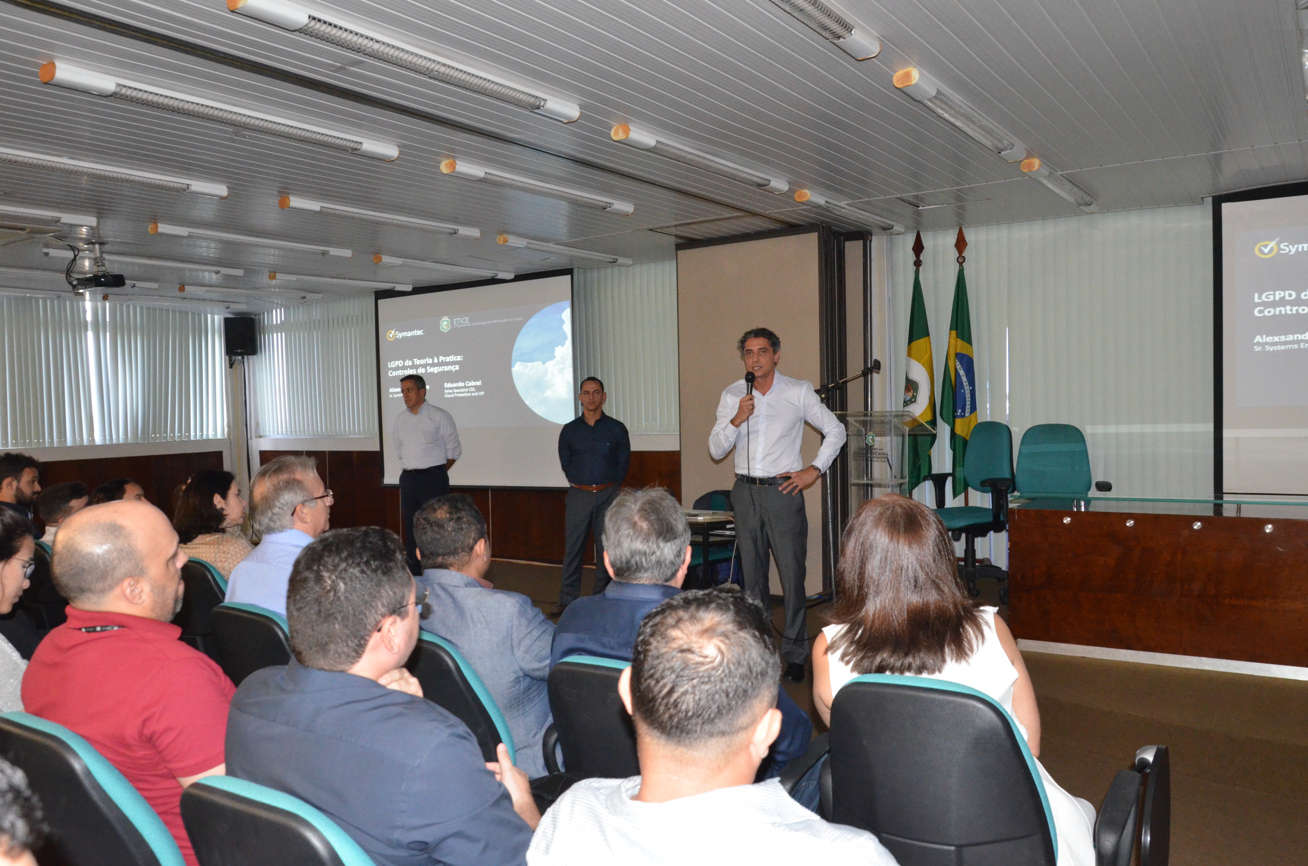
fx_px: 979
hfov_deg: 67.5
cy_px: 433
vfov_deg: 47.7
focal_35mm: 27
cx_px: 654
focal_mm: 18
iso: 3200
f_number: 7.1
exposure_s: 1/60
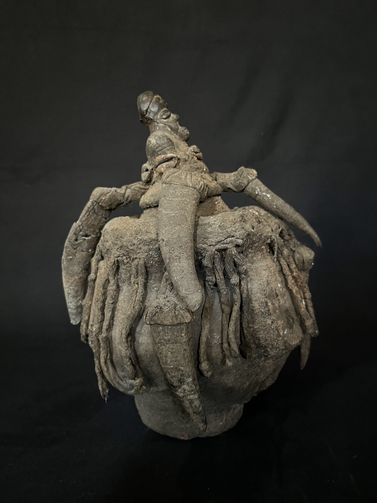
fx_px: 378
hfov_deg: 53.1
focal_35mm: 26
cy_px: 252
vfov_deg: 67.3
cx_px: 188
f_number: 1.6
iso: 640
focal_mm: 5.1
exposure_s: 1/31
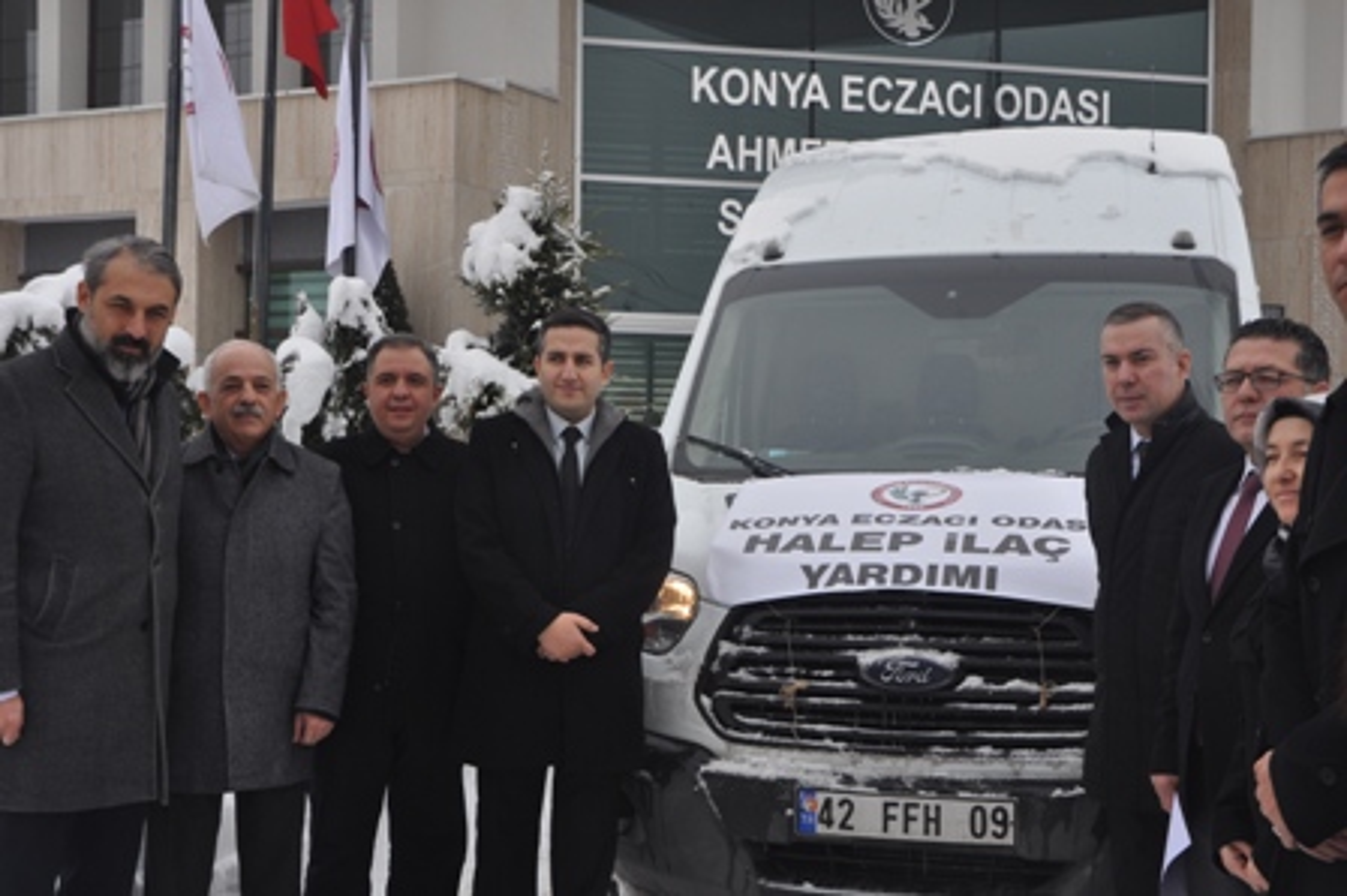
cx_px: 674
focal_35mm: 46
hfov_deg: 42.4
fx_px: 1739
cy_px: 448
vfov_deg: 28.9
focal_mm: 31
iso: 200
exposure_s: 1/250
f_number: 8
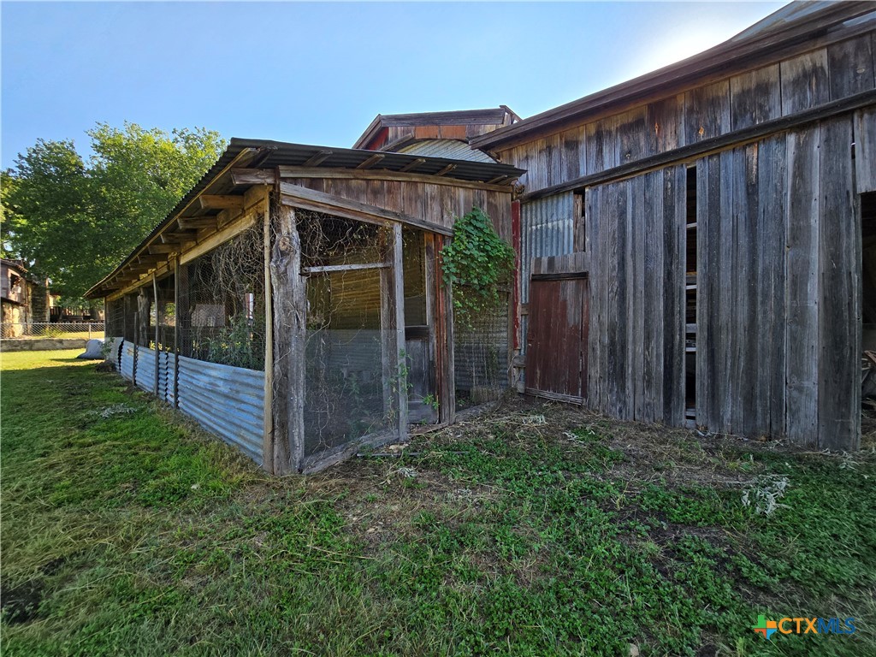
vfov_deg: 89.9
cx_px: 438
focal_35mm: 13
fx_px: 329
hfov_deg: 106.2
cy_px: 328
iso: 50
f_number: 2.2
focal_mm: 2.2
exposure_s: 1/703
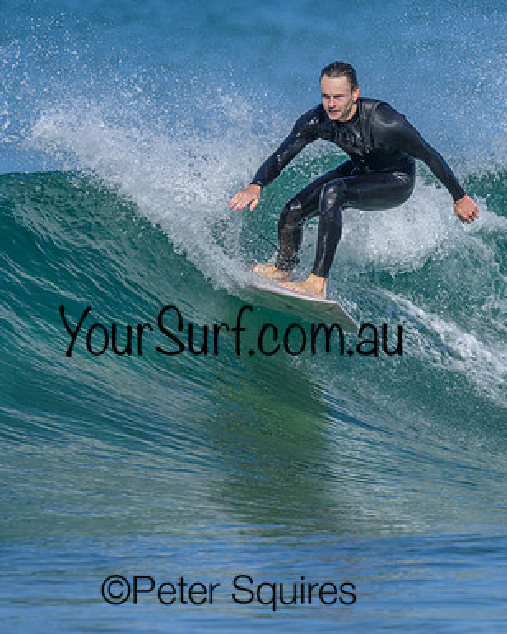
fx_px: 28998
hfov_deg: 1.0
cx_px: 350
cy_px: 235
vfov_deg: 1.3
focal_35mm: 1546
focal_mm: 800
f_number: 6.3
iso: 250
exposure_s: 1/2000
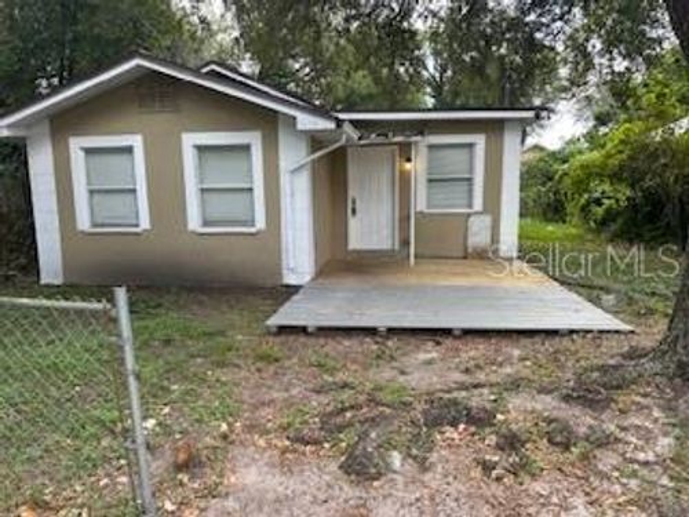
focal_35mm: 24
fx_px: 478
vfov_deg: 56.8
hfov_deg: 71.6
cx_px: 344
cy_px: 258
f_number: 1.78
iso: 80
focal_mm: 6.86
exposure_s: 1/501
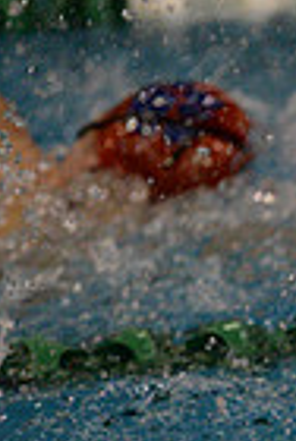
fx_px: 10137
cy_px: 554
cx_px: 860
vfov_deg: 2.5
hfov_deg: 1.7
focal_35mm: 826
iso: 6400
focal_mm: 200
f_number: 2.8
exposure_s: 1/800
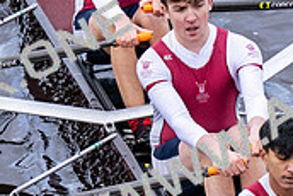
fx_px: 8235
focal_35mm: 1011
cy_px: 227
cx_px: 310
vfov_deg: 1.4
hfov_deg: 2.0
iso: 1400
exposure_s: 1/2000
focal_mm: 200
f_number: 2.8
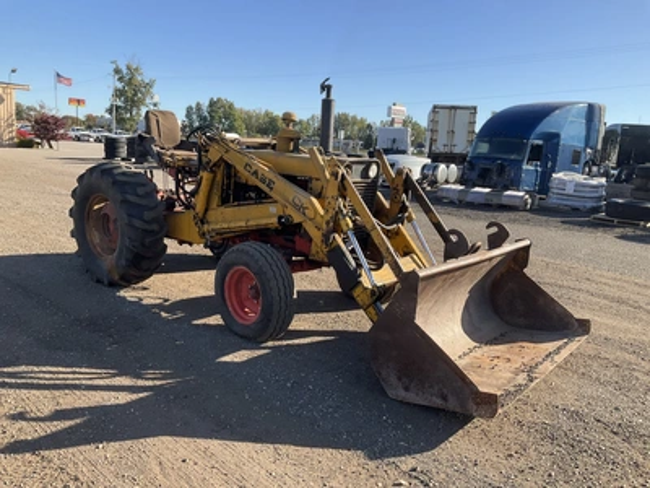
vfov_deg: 48.2
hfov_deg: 61.7
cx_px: 325
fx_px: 545
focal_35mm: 29
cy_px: 244
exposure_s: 1/829
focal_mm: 3
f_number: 1.8
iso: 25
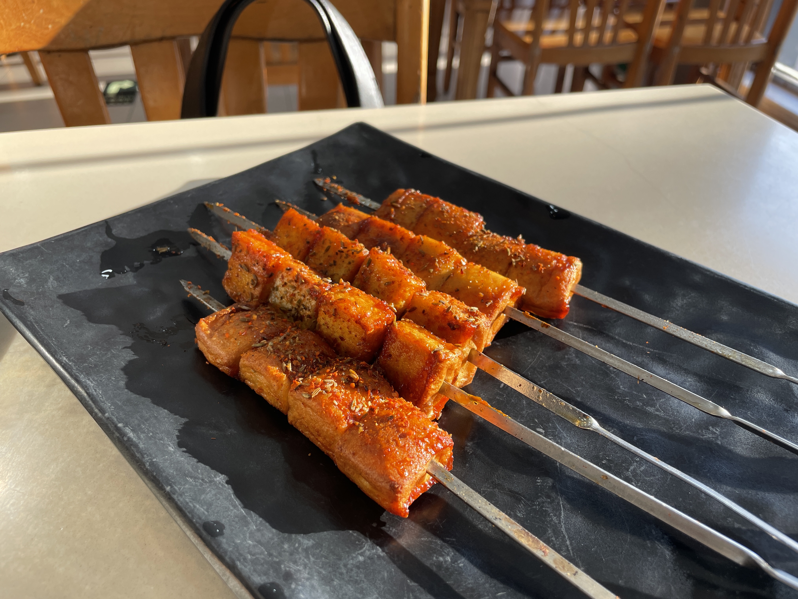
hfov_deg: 67.3
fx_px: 599
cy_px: 300
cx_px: 399
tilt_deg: -37.2
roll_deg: -1.0
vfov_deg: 53.1
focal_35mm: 26
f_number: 1.6
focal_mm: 4.2
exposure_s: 1/121
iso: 40
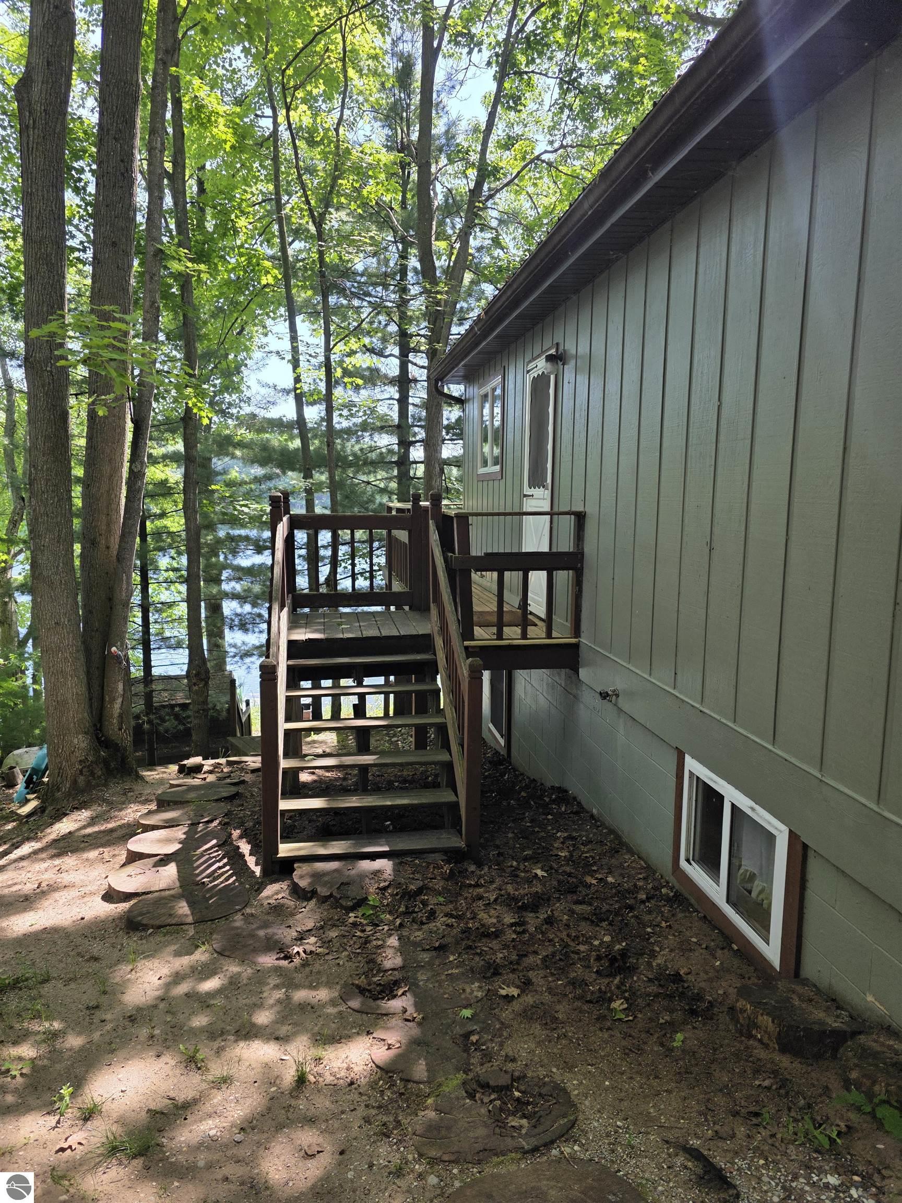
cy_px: 602
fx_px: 799
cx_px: 451
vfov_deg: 73.9
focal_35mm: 23
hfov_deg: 58.9
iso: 40
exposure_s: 1/359
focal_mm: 6.3
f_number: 1.7
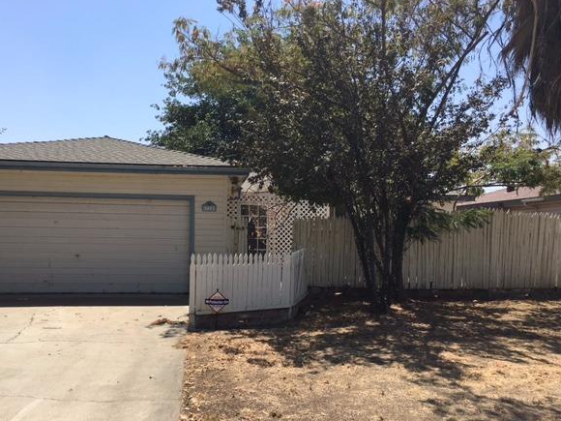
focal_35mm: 32
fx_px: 519
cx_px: 264
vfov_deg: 44.1
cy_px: 227
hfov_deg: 56.8
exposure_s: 1/1603
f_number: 2.2
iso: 25
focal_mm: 4.15
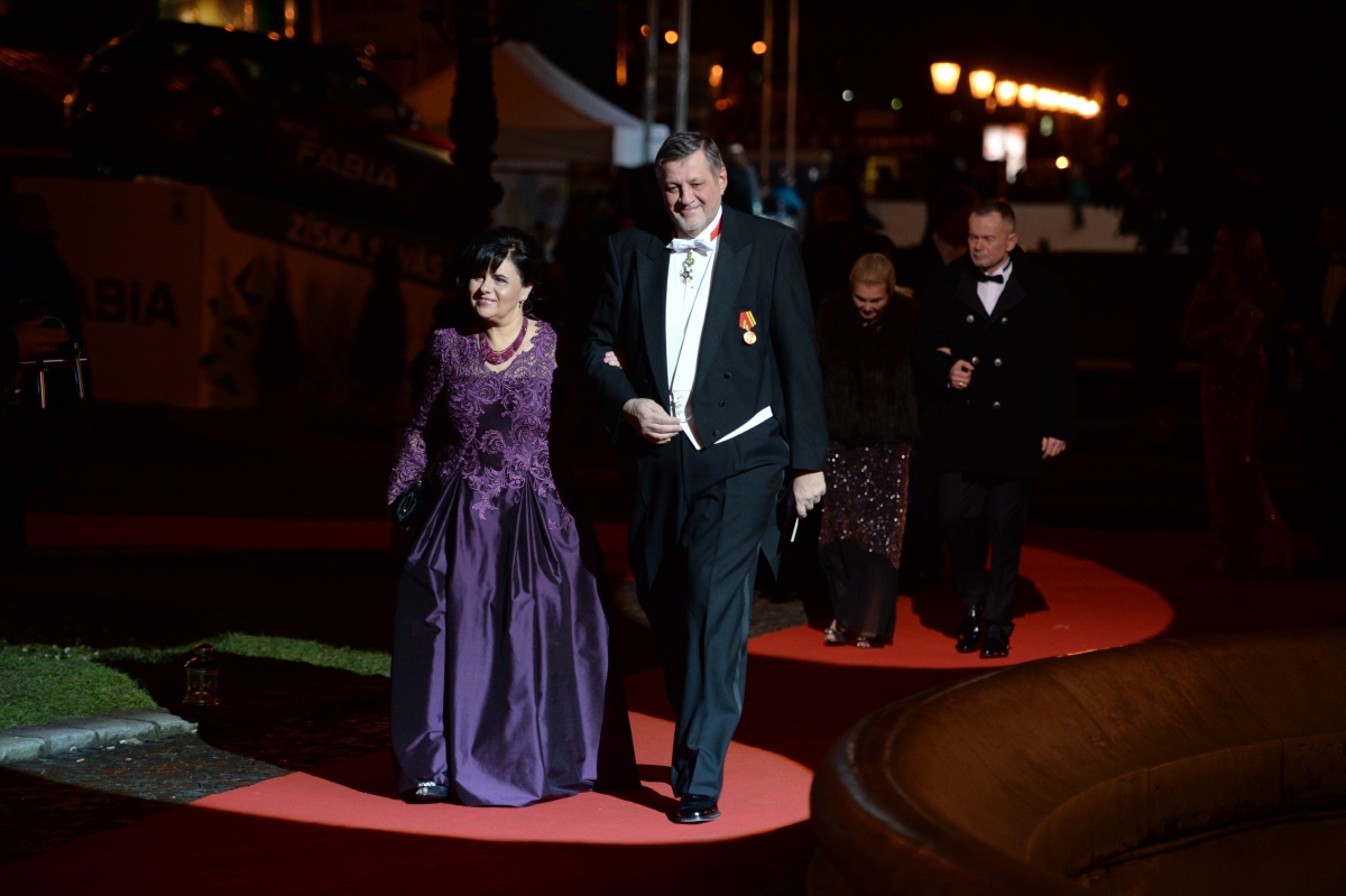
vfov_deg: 11.8
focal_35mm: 116
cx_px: 673
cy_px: 448
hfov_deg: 17.6
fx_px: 4335
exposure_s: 1/400
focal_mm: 116
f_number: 2.8
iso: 2500
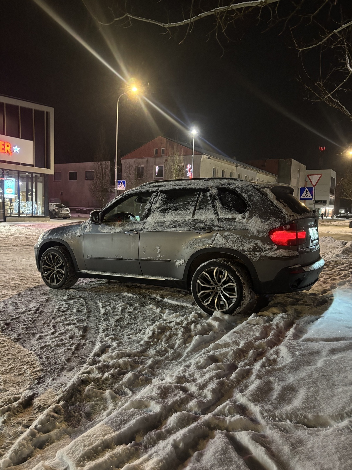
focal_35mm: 26
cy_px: 235
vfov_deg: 67.3
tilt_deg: -5.2
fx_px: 353
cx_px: 176
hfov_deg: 53.1
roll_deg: -1.2
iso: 640
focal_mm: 5.96
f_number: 1.6
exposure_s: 1/25
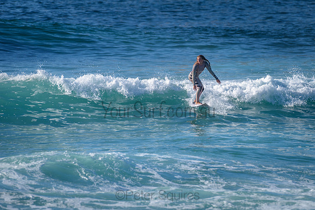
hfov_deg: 3.4
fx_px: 5363
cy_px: 81
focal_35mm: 613
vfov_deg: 2.2
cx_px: 193
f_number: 5.6
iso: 180
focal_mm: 500
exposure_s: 1/2000
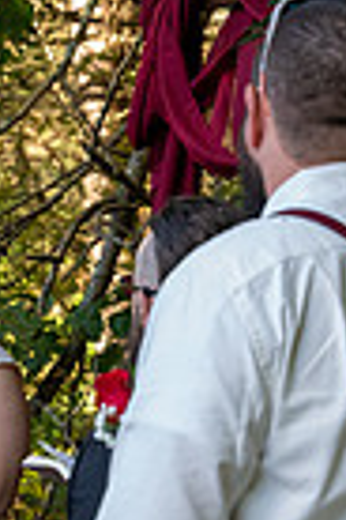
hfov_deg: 6.8
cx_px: -2
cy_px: 633
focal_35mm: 202
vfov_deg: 10.0
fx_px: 2912
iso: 6400
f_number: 4.5
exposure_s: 1/2500
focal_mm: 62
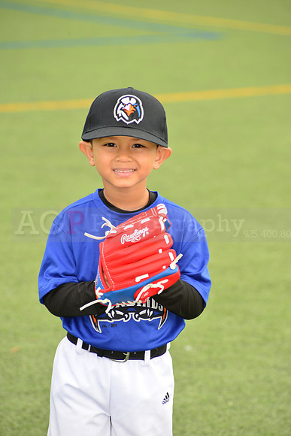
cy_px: 218
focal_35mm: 200
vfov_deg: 10.3
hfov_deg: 6.9
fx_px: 2423
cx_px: 146
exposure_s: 1/200
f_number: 8
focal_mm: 200
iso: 250
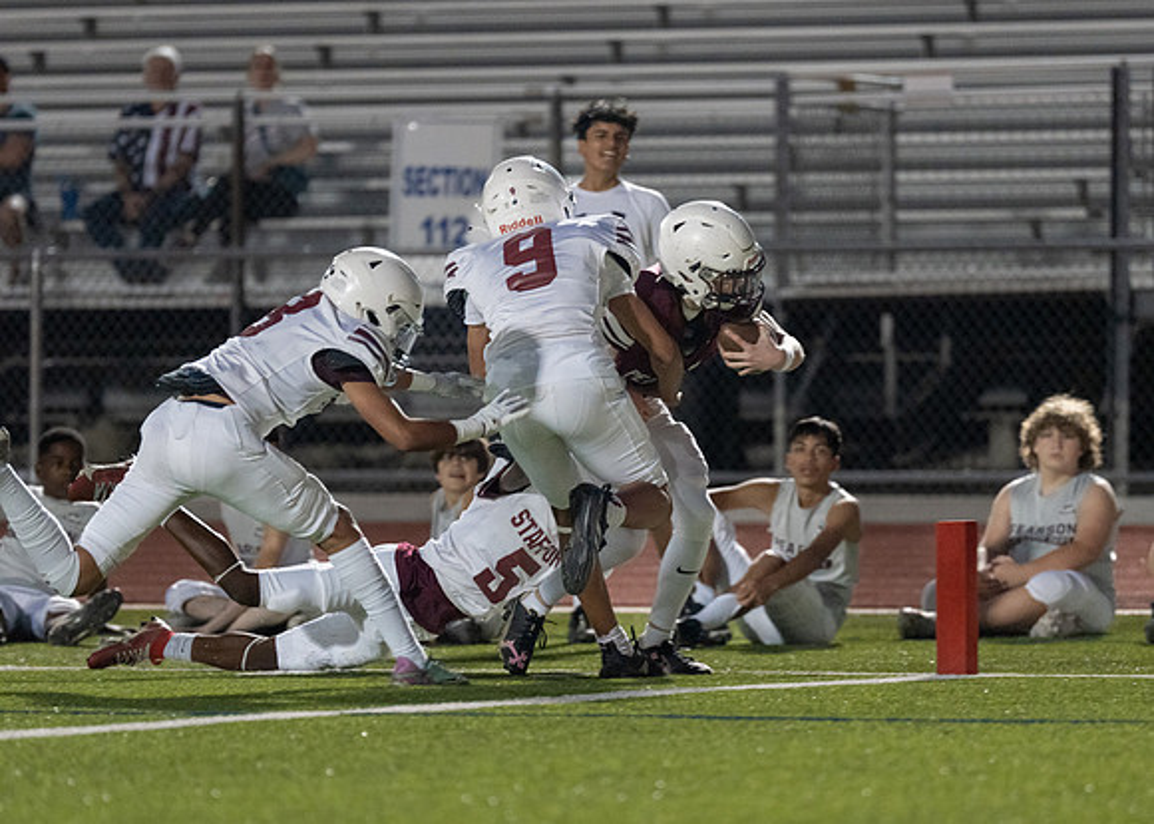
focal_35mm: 294
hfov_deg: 6.9
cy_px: 499
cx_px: 626
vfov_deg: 4.9
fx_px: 9631
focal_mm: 200
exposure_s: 1/1000
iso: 1600
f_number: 2.8
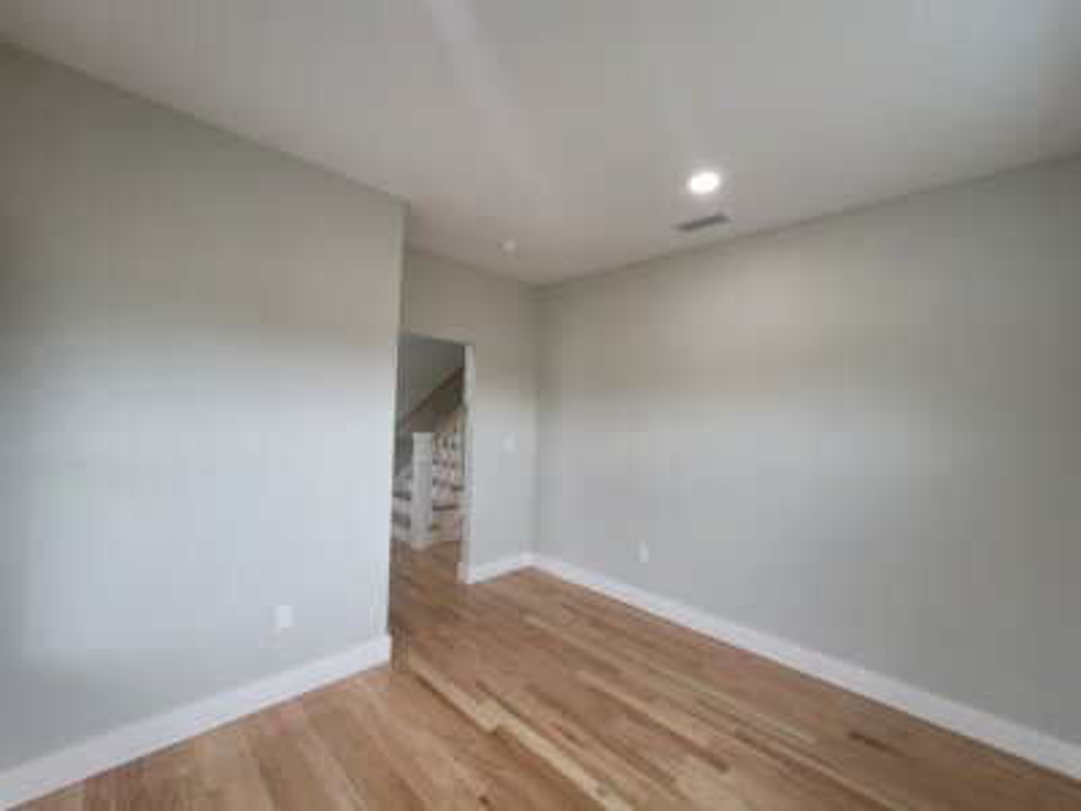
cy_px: 406
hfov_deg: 106.2
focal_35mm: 13
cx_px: 540
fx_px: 406
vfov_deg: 89.9
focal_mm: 2.2
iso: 100
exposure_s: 1/60
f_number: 2.2
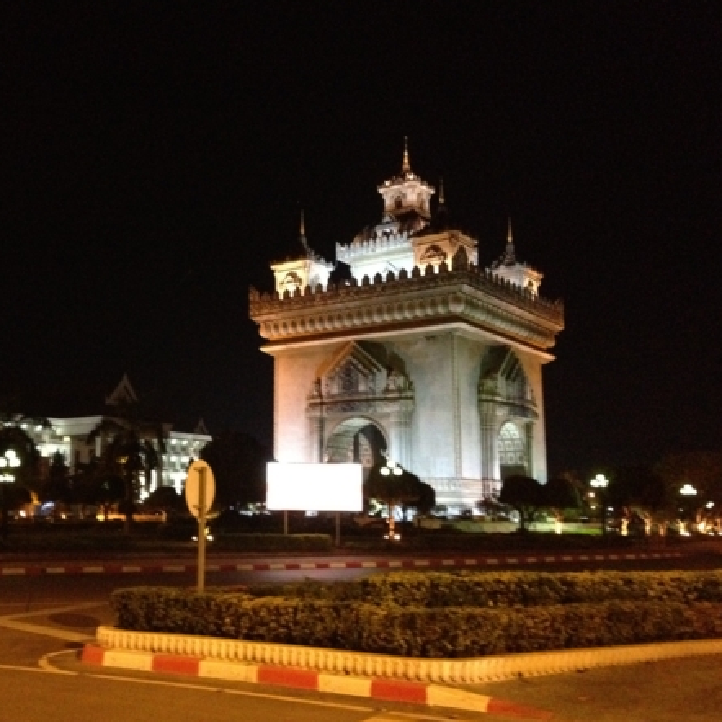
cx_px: 234
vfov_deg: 40.0
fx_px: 991
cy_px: 356
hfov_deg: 39.5
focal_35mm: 42
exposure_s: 1/15
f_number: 2.4
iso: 800
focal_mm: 4.28
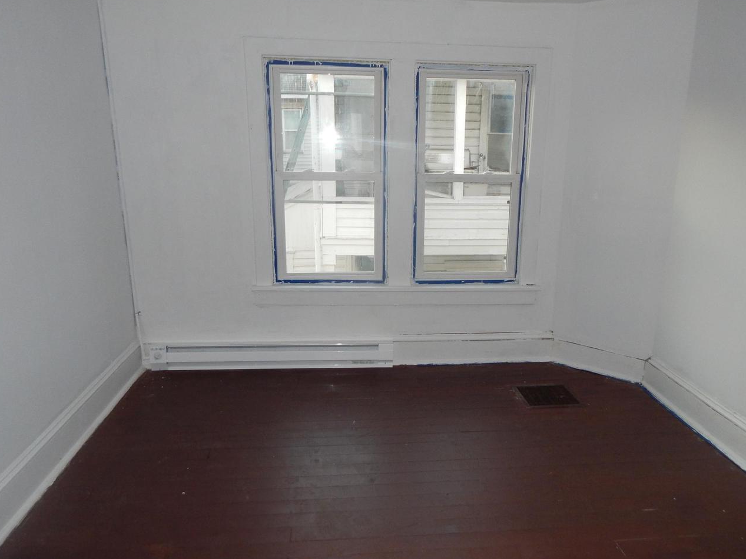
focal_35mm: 25
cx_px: 389
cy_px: 281
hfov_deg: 69.4
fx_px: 539
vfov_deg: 54.9
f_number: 3
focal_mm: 4
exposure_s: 1/30
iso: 200
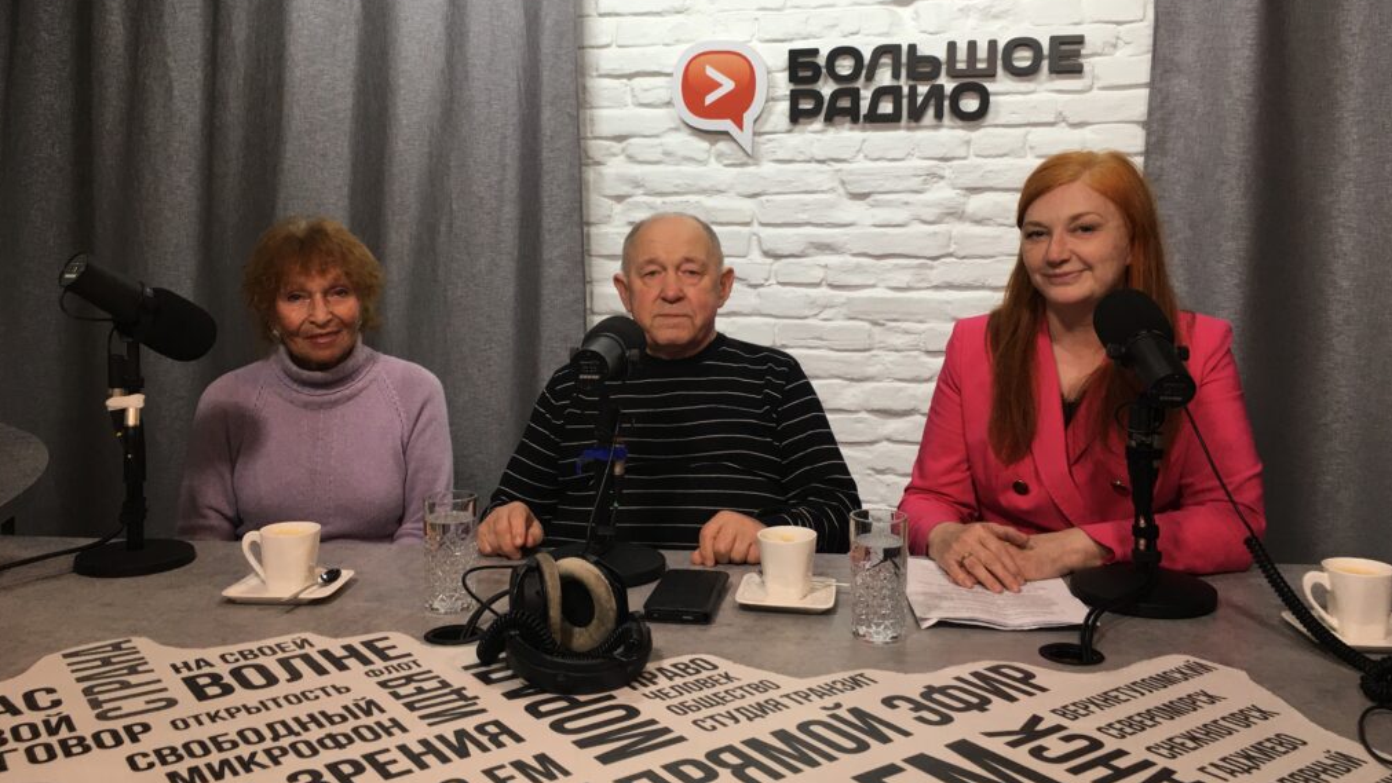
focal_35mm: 32
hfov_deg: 61.0
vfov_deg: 36.5
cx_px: 695
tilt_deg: -2.6
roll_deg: -0.9
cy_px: 310
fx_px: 1181
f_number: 2.2
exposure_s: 1/33
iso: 25
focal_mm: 4.15
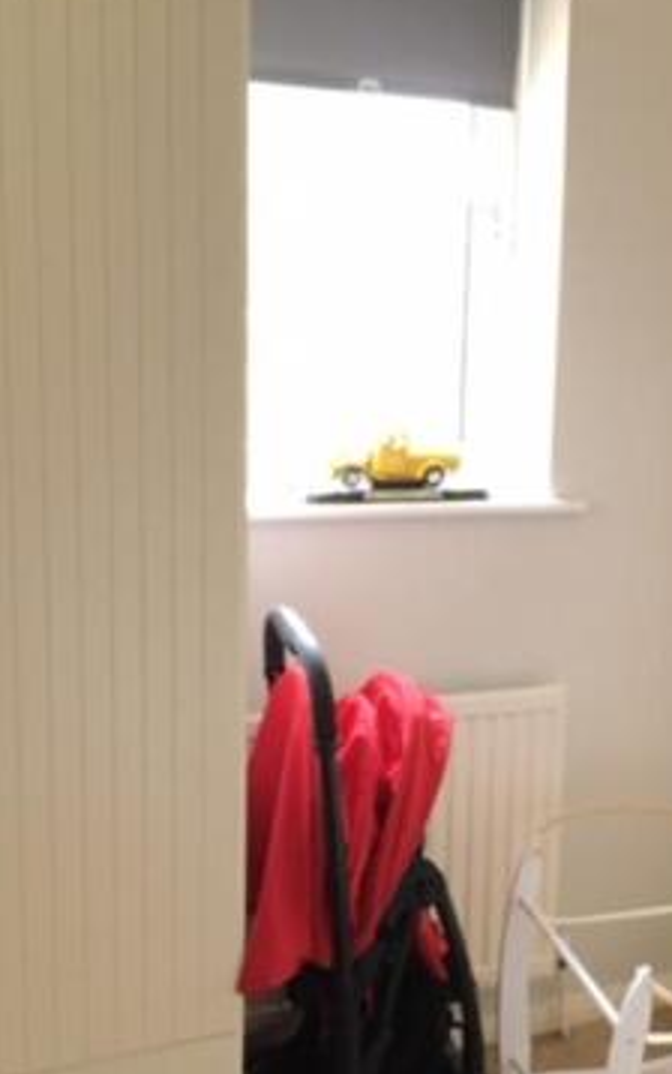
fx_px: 1464
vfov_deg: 40.1
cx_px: 628
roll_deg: -3.5
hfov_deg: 24.9
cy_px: 634
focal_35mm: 50
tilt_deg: -12.9
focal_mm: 4.15
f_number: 2.2
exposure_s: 1/33
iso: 200
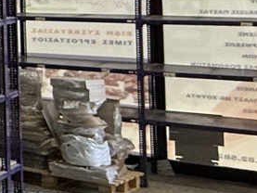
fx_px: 720
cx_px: -533
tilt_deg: +0.9
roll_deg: +0.9
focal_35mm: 97
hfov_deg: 11.1
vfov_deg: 14.8
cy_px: -28
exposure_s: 1/50
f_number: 2.2
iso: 200
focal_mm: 2.22
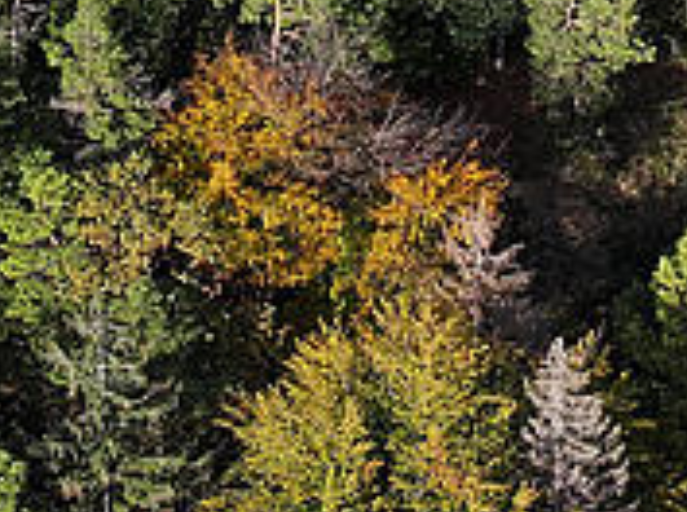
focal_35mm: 139
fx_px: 2753
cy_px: -623
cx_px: 605
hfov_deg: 14.1
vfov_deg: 9.7
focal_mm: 12.29
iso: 110
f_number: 2.8
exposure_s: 1/1250
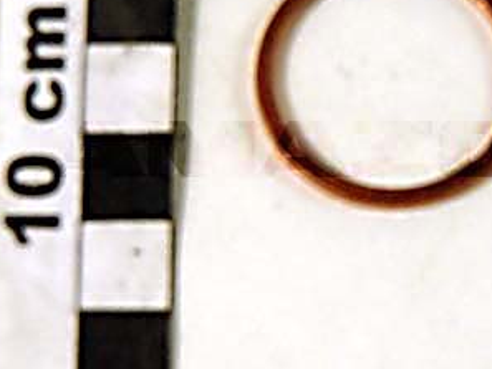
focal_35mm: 222
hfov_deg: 8.9
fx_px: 3157
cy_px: 187
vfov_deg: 6.7
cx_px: 371
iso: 250
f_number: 5
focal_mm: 18.46
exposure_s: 1/100
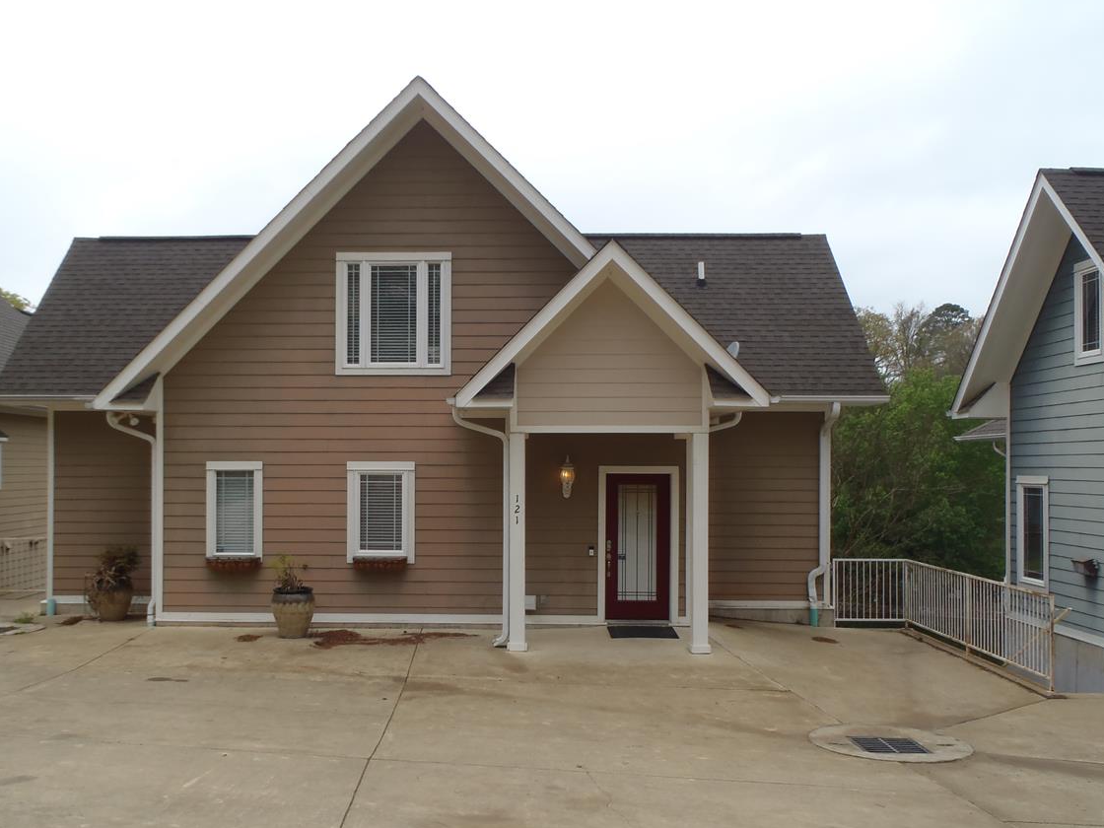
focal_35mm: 32
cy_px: 461
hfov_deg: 56.7
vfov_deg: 44.1
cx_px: 487
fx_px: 1021
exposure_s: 1/160
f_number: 3.9
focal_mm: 5
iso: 80
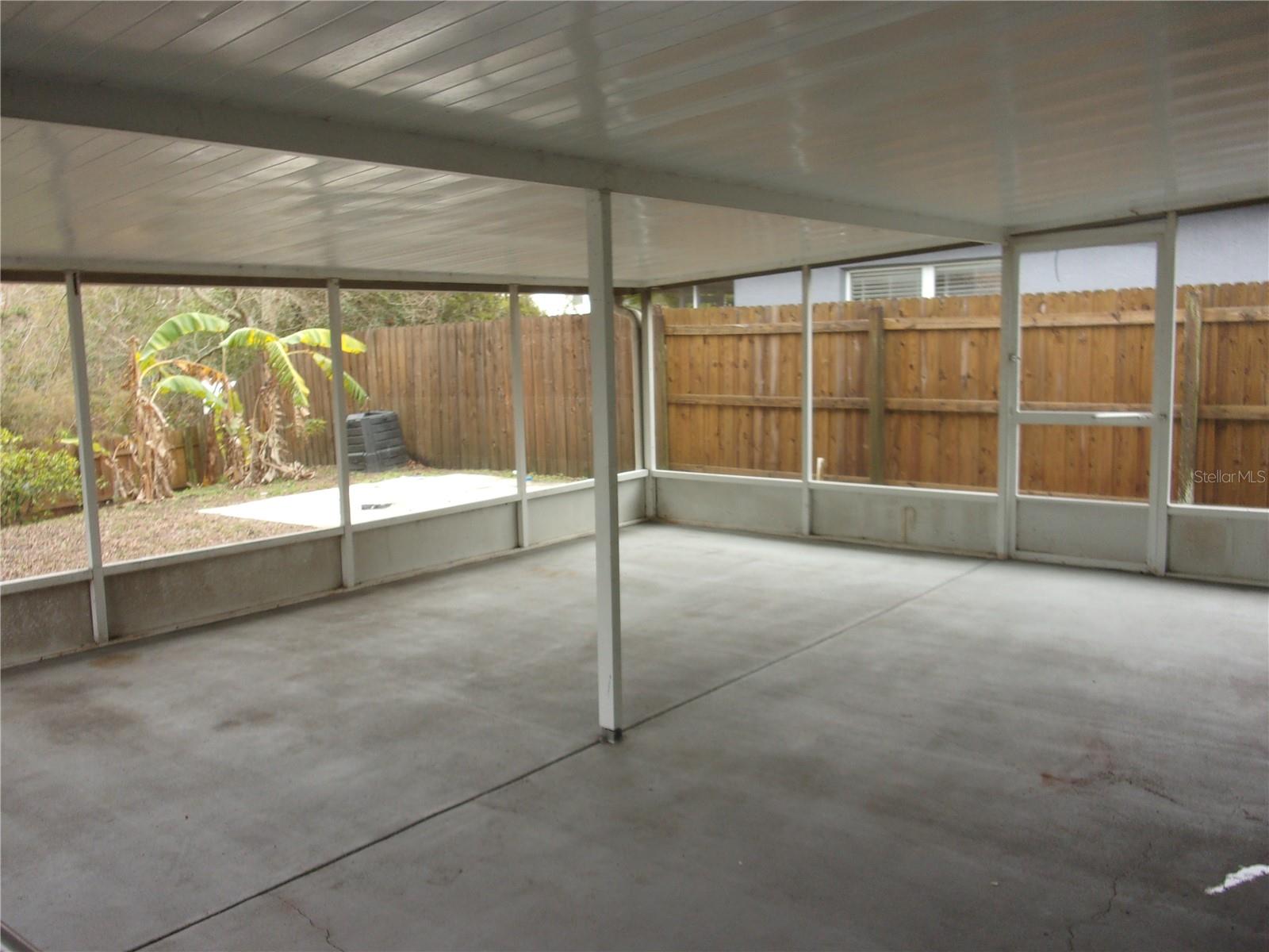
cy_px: 476
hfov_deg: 63.4
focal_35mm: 28
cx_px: 634
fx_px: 1026
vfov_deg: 49.7
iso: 84
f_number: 3.9
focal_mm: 5.1
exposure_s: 1/34
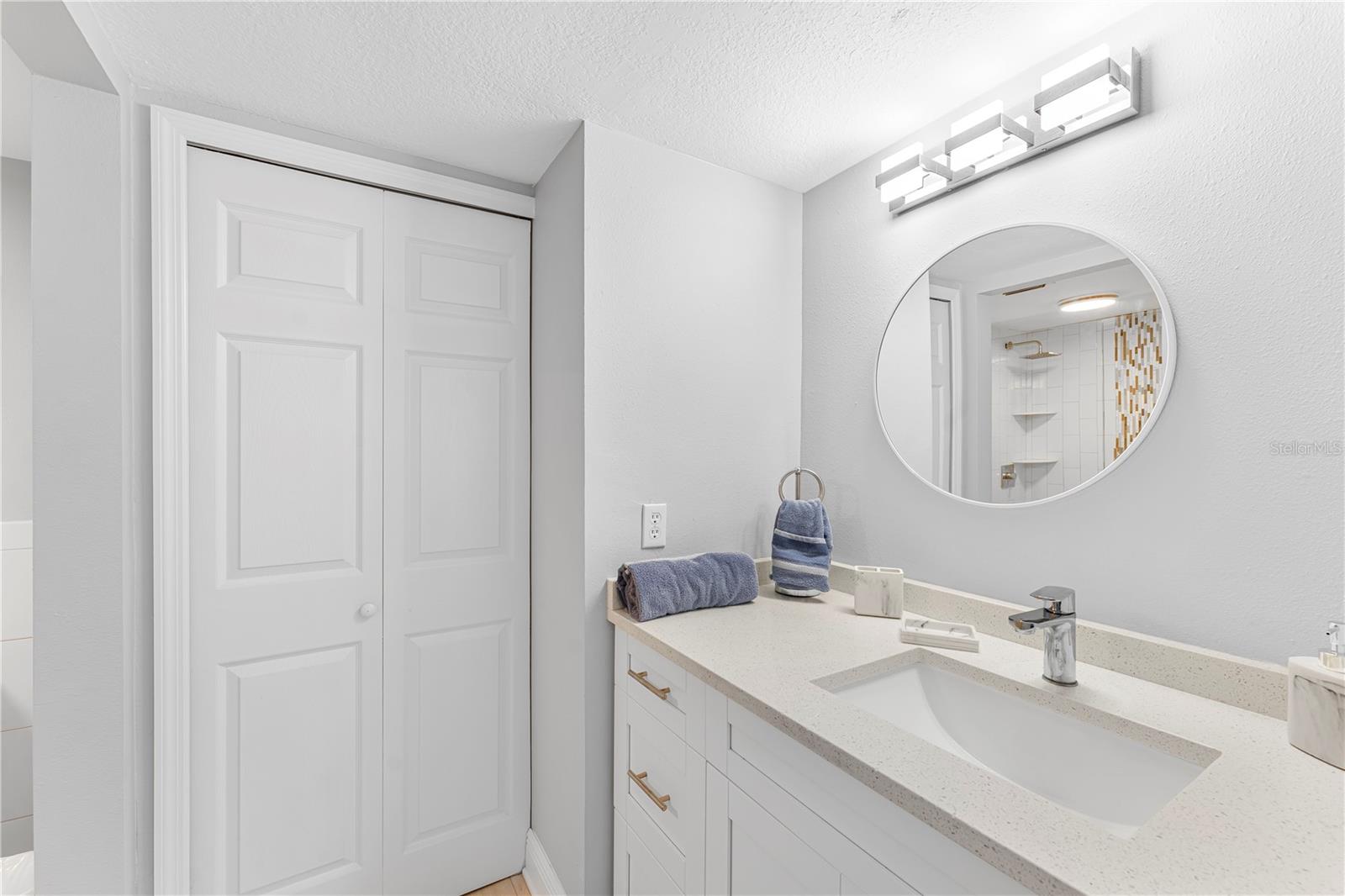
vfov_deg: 81.2
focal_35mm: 14
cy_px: 448
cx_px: 672
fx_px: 523
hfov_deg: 104.3
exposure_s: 1/6
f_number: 8
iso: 100
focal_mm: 14
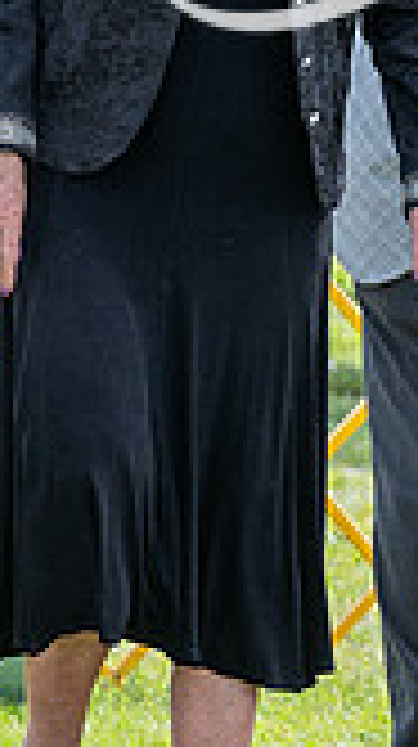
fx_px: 15001
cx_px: 704
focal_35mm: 759
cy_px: 79
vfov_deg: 2.8
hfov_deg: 1.6
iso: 800
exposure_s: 1/1250
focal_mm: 167
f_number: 5.6
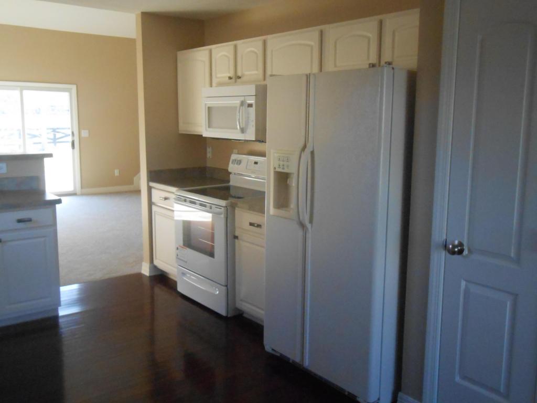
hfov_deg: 54.0
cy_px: 202
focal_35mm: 34
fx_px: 527
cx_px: 268
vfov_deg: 41.8
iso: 800
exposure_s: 1/125
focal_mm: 6
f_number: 3.9
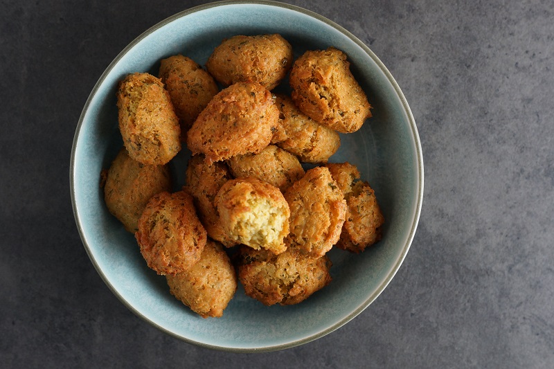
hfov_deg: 27.0
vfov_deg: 18.2
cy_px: 184
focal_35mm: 75
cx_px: 277
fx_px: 1154
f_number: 4
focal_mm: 50
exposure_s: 1/80
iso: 400
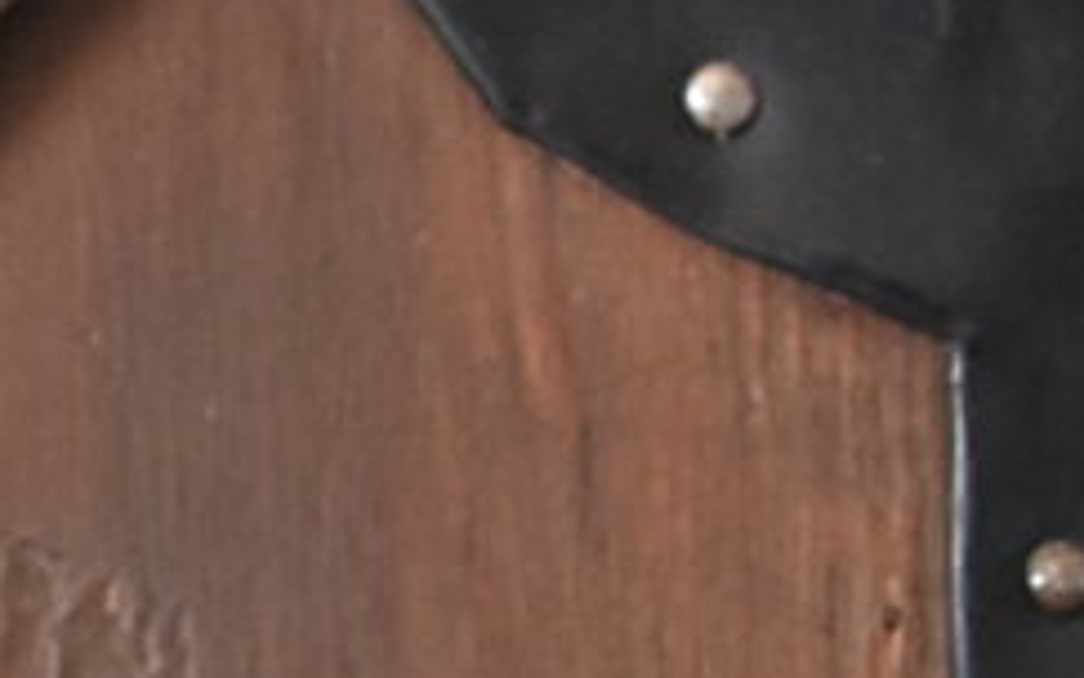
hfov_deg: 5.5
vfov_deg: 3.5
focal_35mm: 370
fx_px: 10944
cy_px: 959
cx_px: -1555
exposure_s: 1/60
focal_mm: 23
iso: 1000
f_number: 4
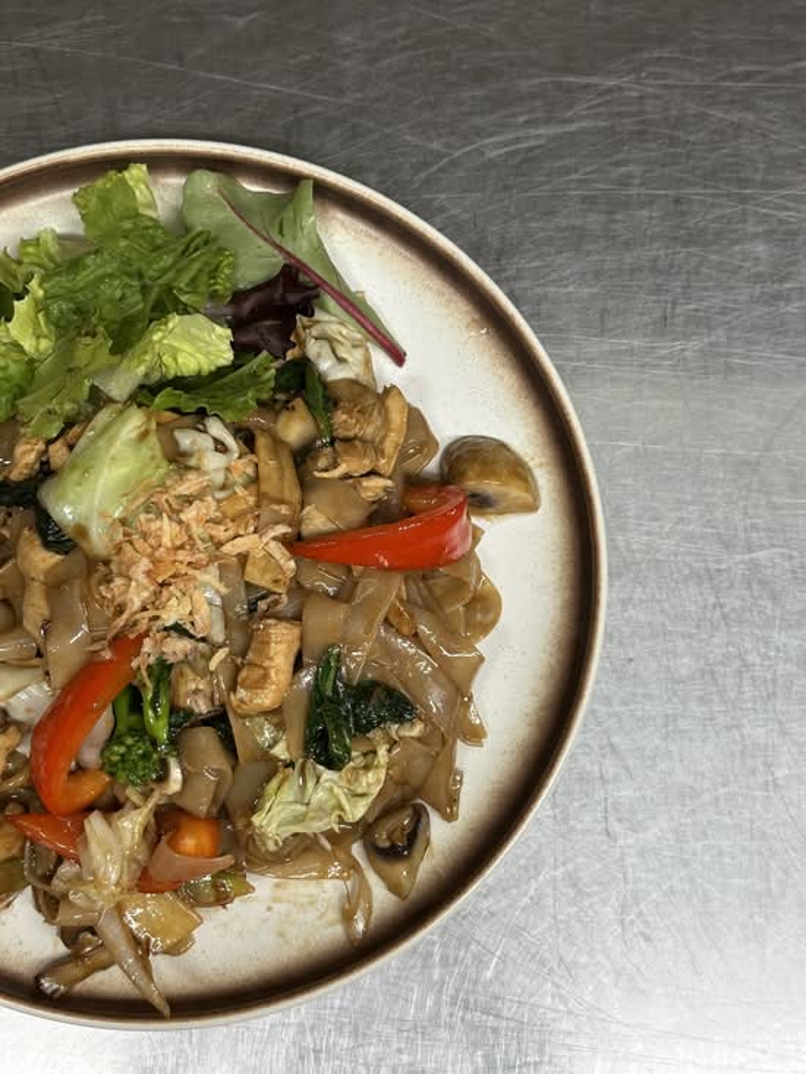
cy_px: 537
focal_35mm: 48
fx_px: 1490
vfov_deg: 39.7
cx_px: 403
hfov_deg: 30.3
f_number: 1.78
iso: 125
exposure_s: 1/67
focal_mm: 6.86
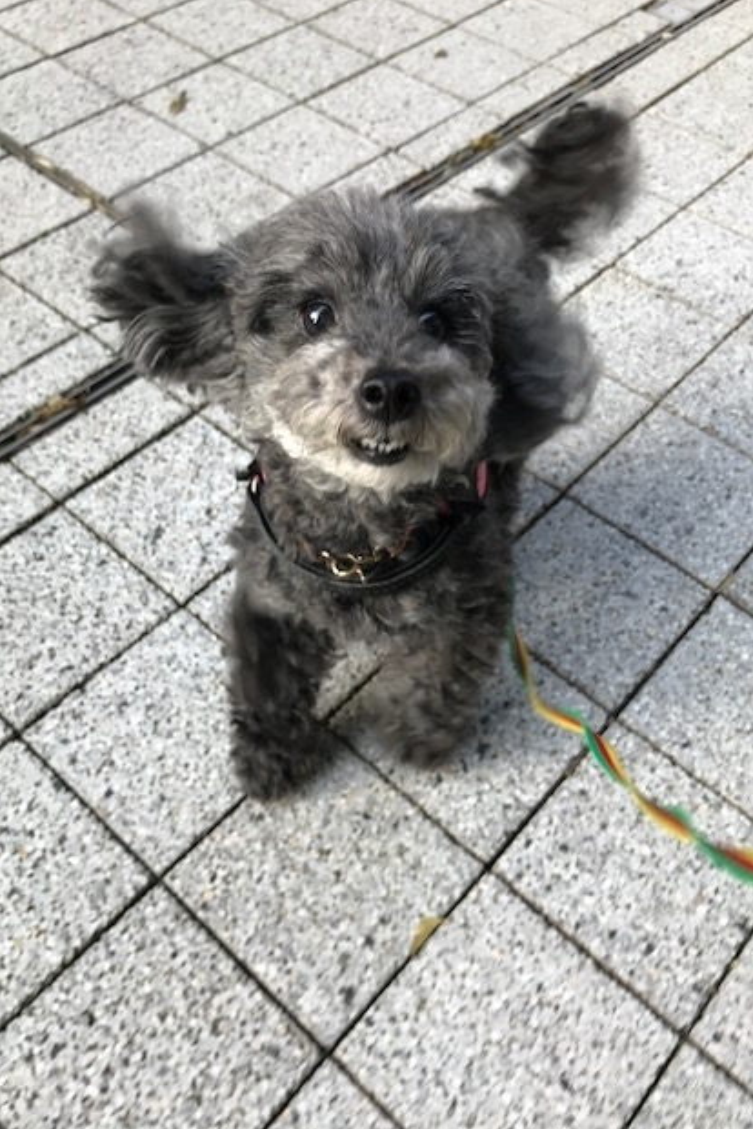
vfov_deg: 61.9
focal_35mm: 30
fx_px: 941
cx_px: 376
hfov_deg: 43.6
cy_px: 562
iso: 20
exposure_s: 1/110
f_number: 1.8
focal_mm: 3.99
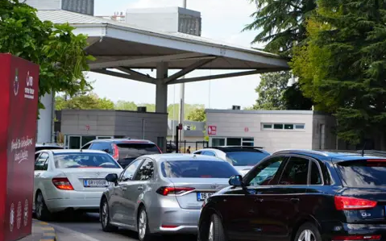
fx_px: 1378
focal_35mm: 131
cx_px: 331
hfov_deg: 15.8
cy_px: 89
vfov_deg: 10.0
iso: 100
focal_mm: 70
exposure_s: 1/320
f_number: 5
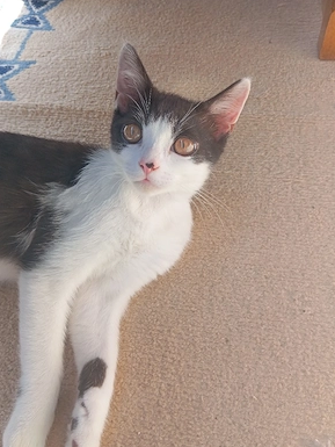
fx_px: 374
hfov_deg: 48.2
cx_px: 163
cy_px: 230
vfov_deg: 61.6
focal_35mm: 29
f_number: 1.8
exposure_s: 1/119
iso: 56
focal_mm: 4.22
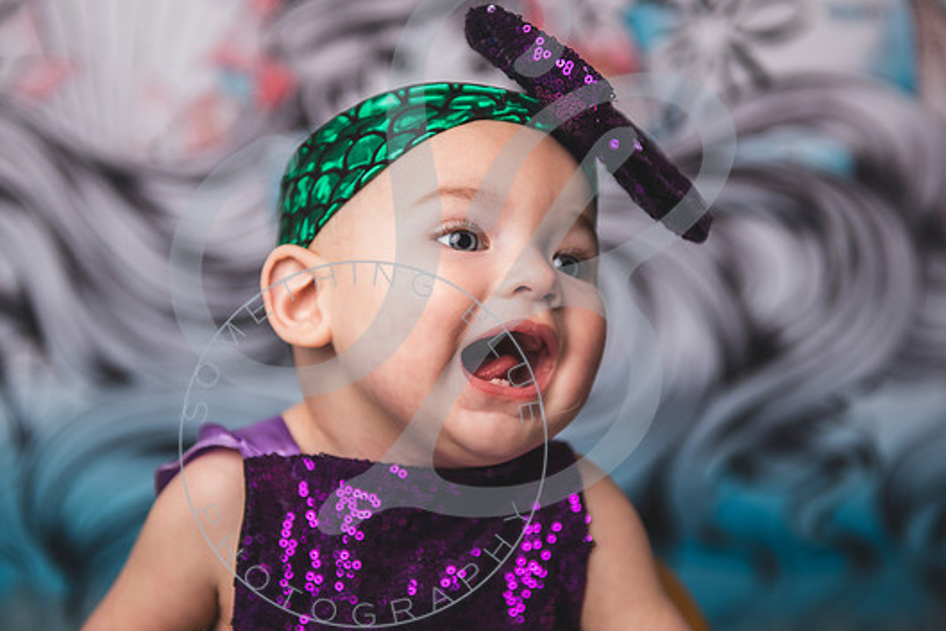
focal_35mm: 68
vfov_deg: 20.0
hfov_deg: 29.6
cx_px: 452
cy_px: 294
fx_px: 1787
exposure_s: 1/160
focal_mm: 62
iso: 100
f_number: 2.8
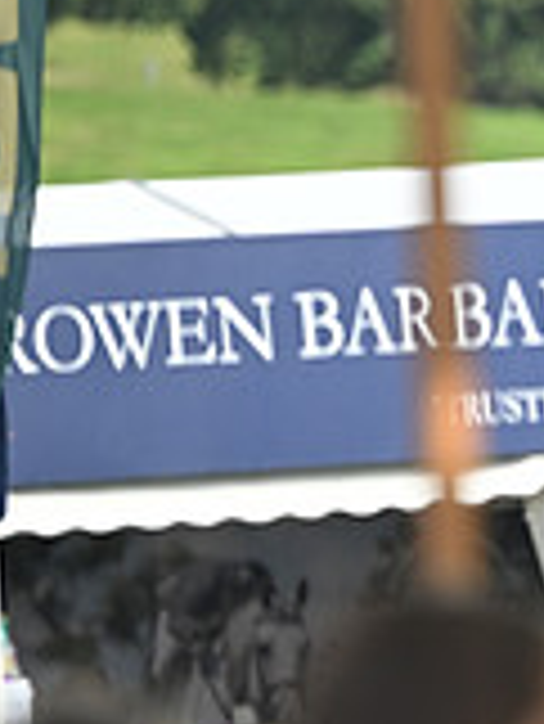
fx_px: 25362
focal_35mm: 1212
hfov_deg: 1.2
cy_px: 187
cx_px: 1106
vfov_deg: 1.6
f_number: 5.3
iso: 640
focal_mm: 350
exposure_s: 1/1250
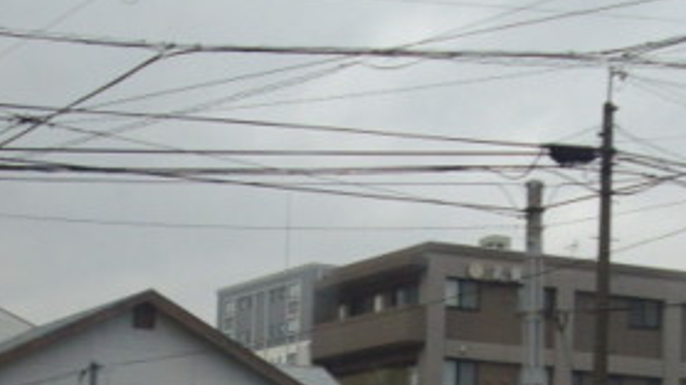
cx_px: 343
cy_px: 511
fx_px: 2109
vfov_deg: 10.2
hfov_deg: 18.5
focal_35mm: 116
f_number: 2.8
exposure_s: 1/160
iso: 80
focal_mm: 6.2
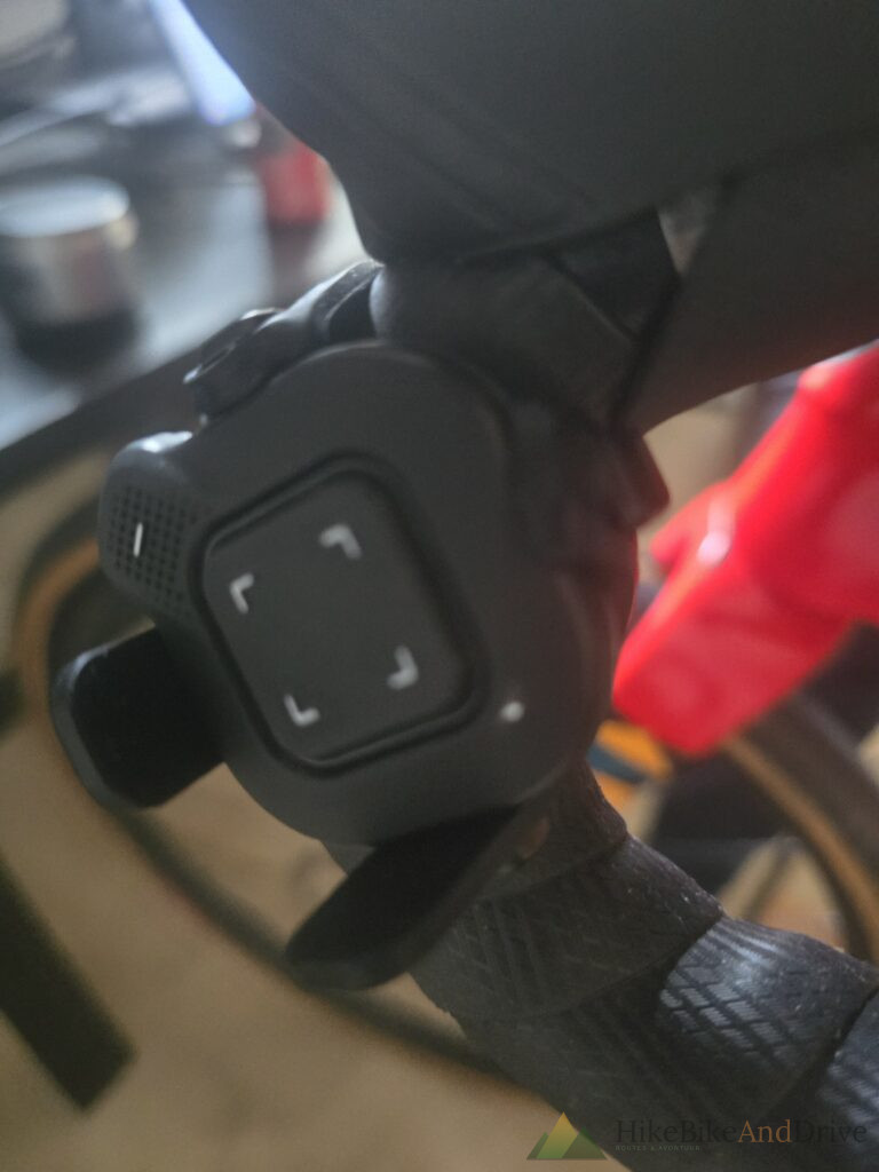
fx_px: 779
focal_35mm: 23
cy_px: 586
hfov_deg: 58.9
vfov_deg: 73.9
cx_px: 440
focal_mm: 6.3
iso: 4000
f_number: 1.7
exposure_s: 1/16.7
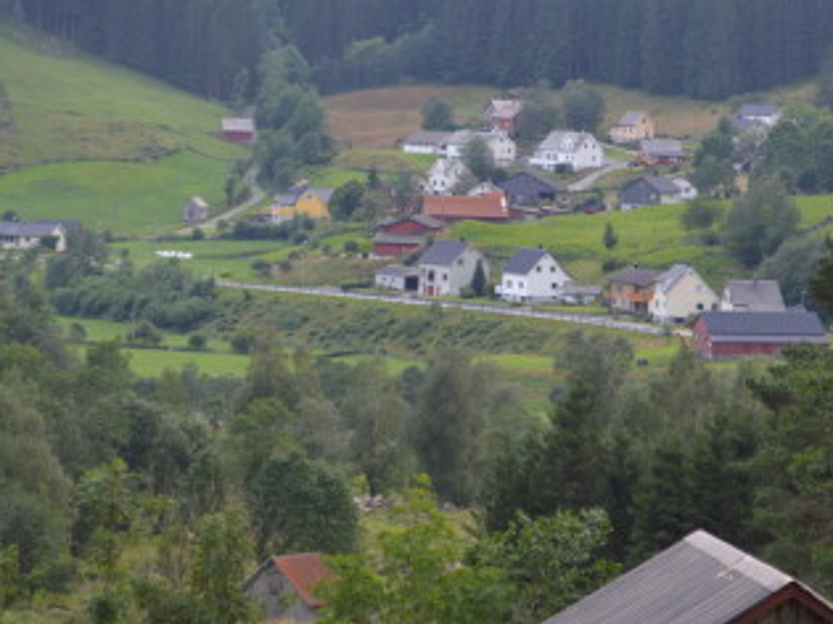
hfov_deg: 11.2
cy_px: 136
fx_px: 4235
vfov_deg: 8.4
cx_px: 452
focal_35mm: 176
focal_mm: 55
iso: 280
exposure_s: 1/125
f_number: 5.6
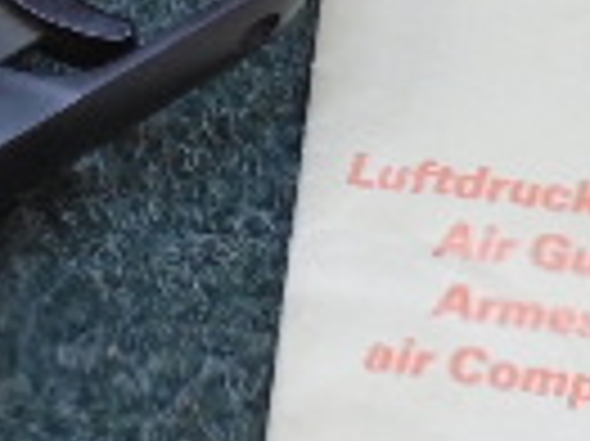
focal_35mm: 127
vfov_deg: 11.6
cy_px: 50
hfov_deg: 15.5
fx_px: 2163
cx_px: 252
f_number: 3.2
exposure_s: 1/40
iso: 200
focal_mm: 4.6
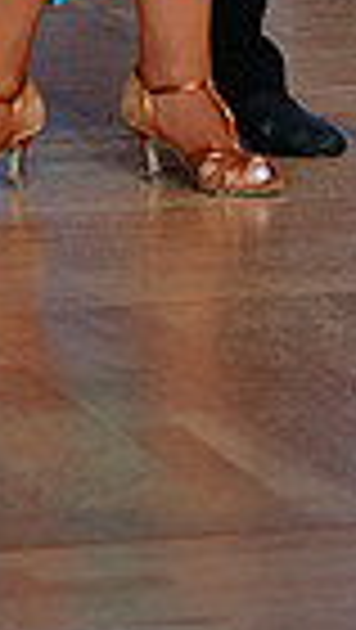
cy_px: -562
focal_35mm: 456
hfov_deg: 2.7
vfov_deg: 4.7
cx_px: 29
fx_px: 7634
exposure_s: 1/400
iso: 1250
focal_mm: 105
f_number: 4
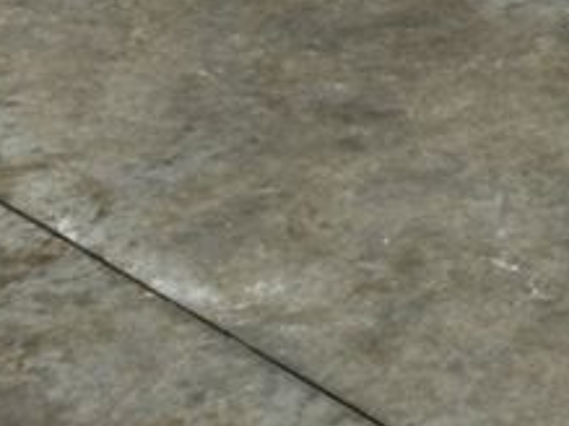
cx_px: 738
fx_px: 2070
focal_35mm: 126
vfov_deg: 9.8
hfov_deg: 15.0
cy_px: -712
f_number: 1.7
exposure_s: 1/359
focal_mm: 6.3
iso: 50
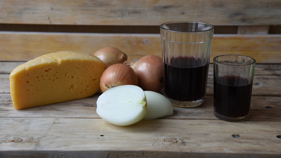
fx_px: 589
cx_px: 141
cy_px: 71
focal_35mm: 79
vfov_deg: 15.3
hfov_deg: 26.8
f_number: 8
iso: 160
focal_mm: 75
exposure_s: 1/10
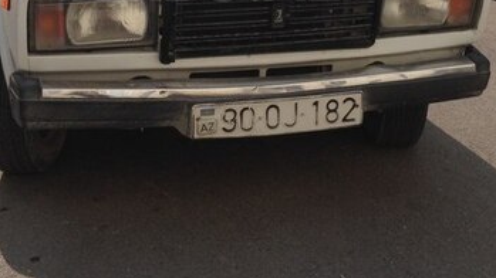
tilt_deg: -12.1
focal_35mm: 68
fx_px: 894
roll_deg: -2.4
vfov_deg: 17.2
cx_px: 195
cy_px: -21
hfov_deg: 30.9
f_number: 2.4
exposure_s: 1/1595
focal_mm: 4.12
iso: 50
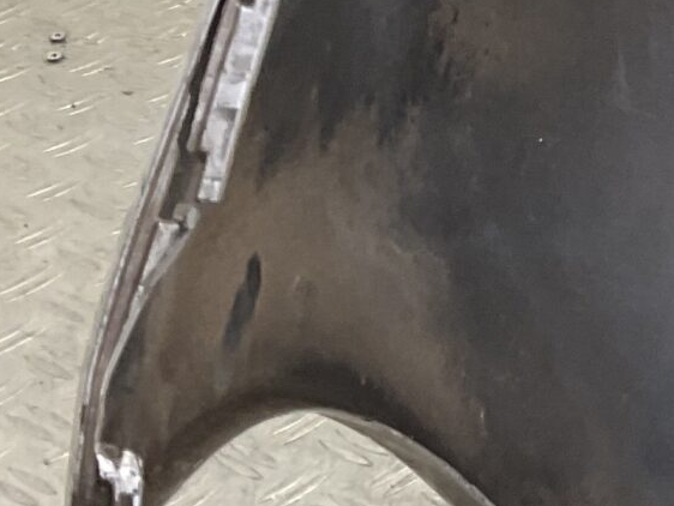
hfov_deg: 13.2
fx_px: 2571
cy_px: 24
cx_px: 1290
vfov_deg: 11.2
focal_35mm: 132
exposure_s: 1/120
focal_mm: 3
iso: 32
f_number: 1.8
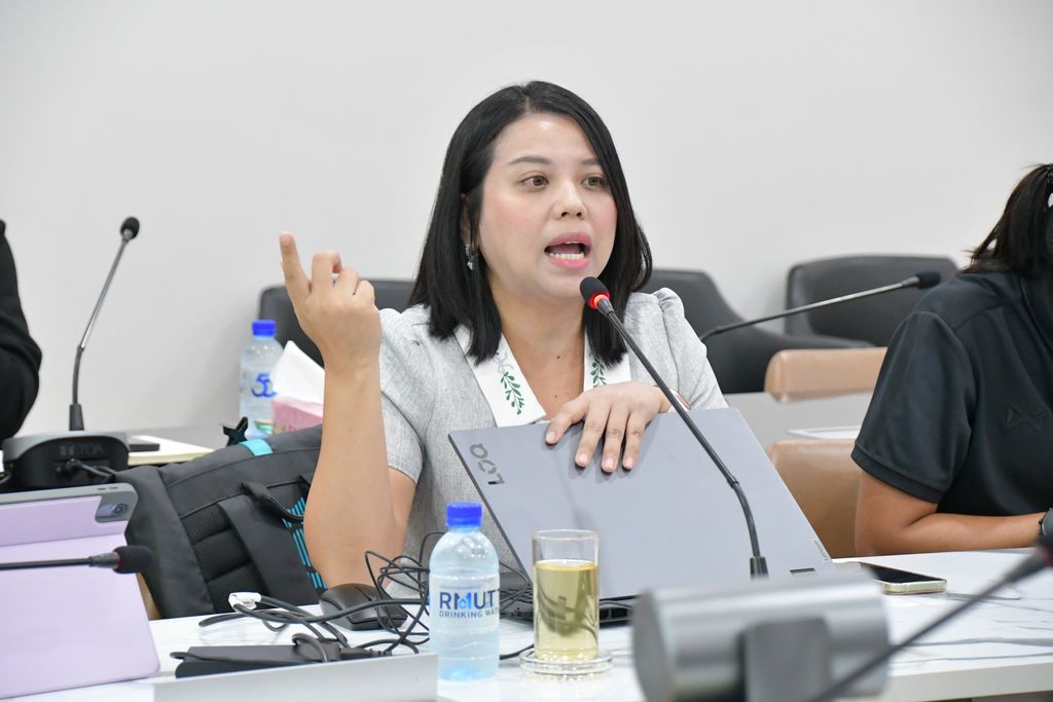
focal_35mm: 127
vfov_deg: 10.8
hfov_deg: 16.1
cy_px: 351
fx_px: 3715
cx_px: 526
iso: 6400
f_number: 5.3
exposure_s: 1/125
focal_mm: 85
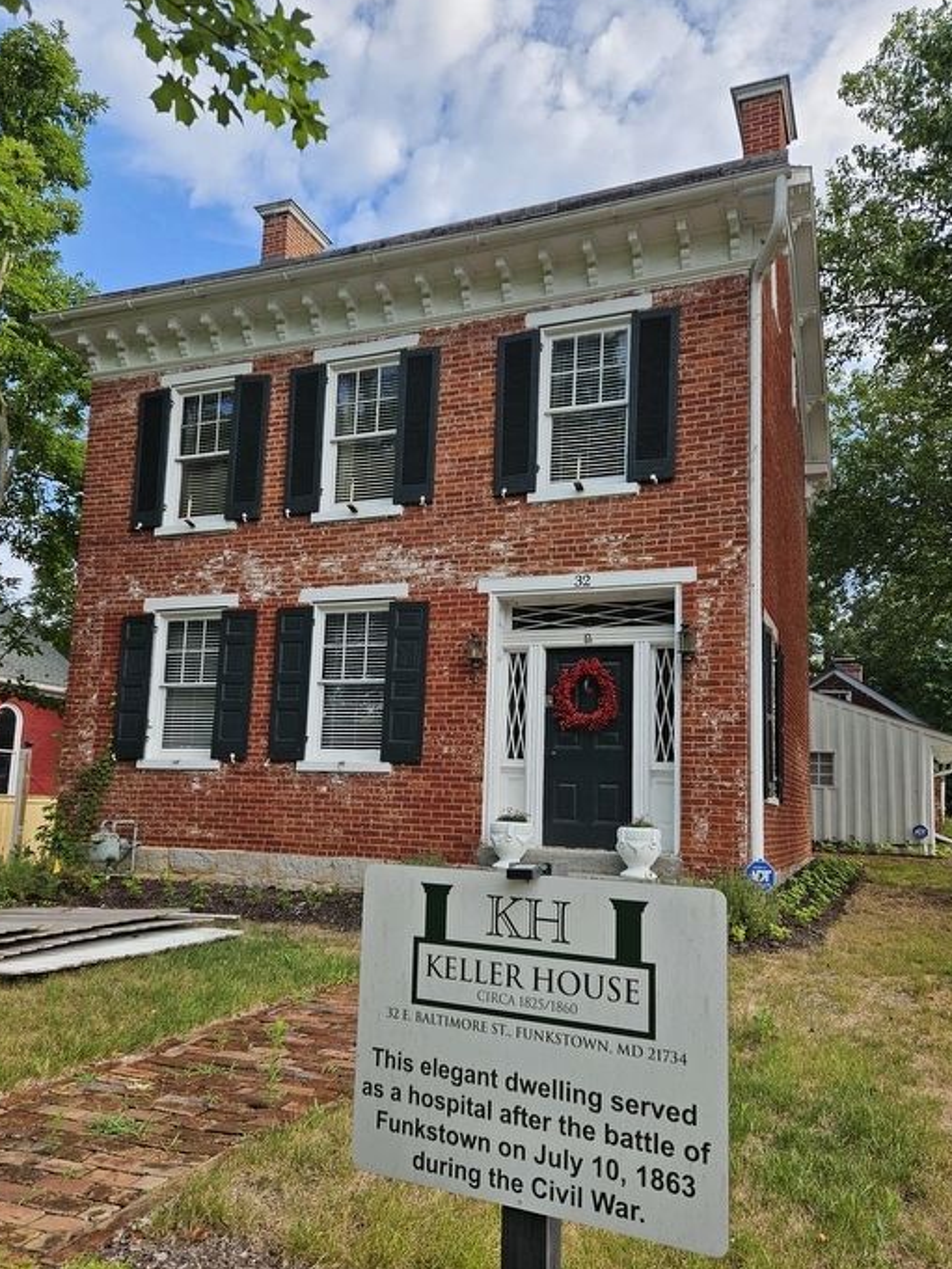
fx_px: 990
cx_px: 471
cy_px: 686
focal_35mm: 27
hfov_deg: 51.4
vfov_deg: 65.2
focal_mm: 5.4
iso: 25
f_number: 1.8
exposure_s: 1/551
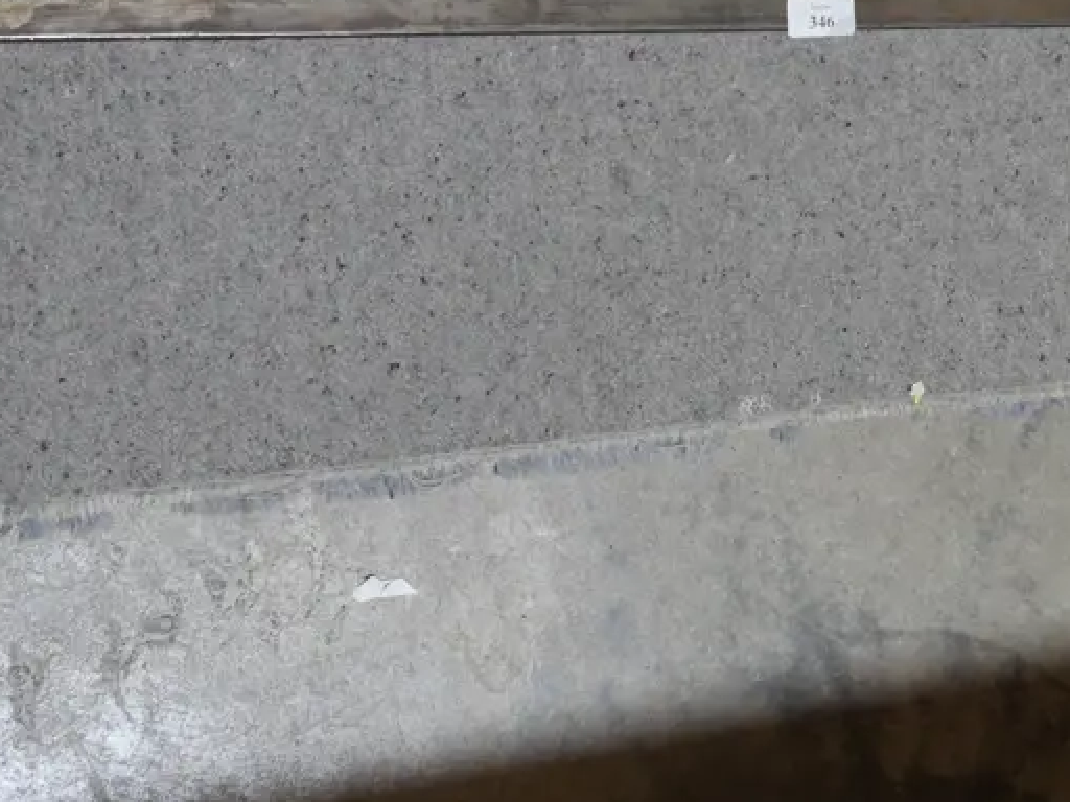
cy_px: 112
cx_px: 796
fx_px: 2473
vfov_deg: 18.2
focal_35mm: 80
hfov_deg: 24.2
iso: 400
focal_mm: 20
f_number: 4.5
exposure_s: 1/60
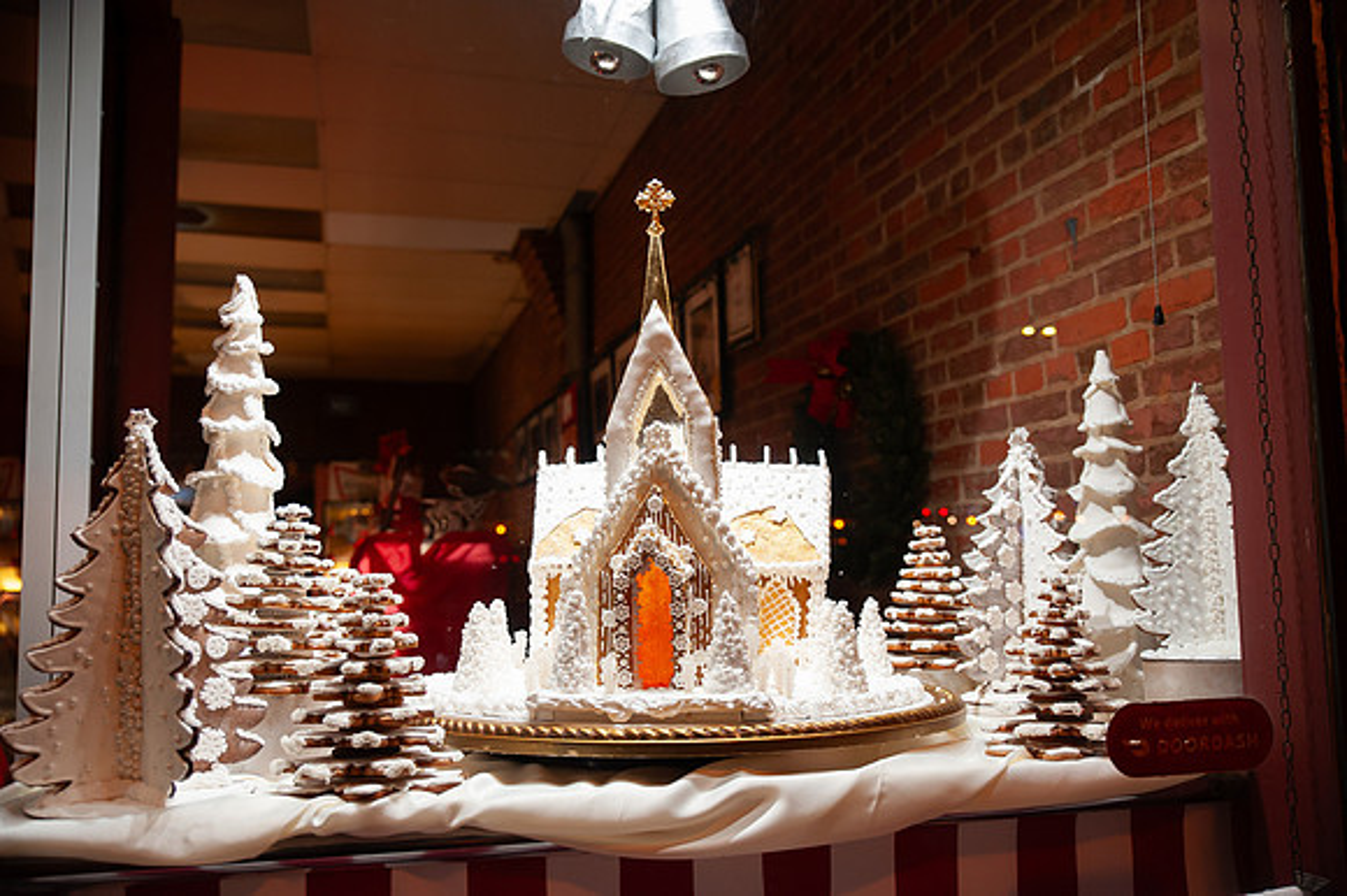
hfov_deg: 58.7
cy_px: 448
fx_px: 1197
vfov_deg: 41.1
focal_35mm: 32
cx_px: 674
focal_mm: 32
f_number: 2.8
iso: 1000
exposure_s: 1/125
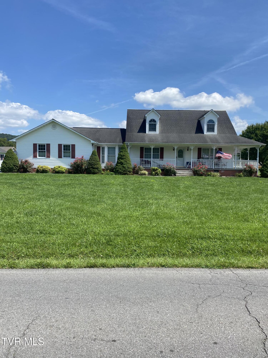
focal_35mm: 26
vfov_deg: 67.3
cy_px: 179
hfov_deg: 53.1
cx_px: 134
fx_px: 268
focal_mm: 4.25
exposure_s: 1/2625
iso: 32
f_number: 1.8
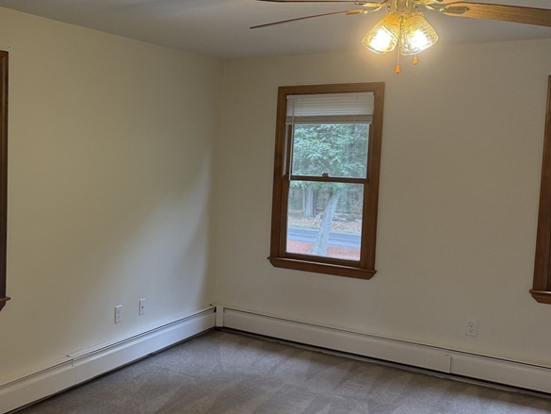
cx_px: 90
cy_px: 190
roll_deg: -1.7
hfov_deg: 42.3
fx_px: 669
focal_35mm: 42
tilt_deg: -3.3
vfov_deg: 34.3
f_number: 1.78
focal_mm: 6.76
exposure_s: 1/188
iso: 200
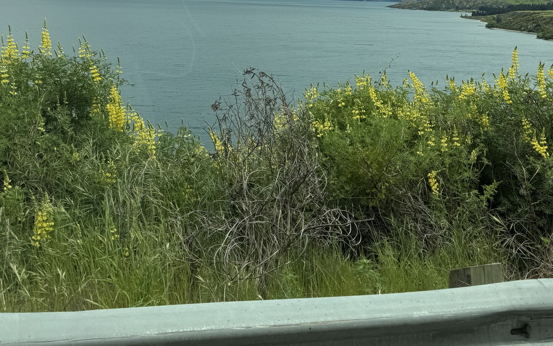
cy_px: 29
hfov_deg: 47.1
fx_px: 633
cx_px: 302
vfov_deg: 29.2
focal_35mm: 42
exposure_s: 1/5814
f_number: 1.78
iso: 80
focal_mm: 6.76
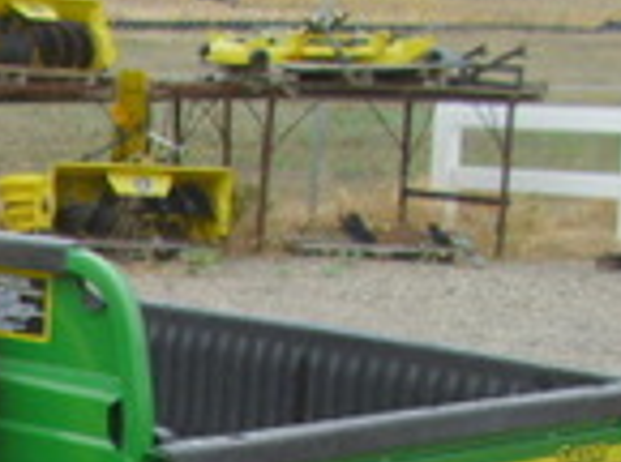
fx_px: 2559
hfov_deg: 12.9
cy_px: 770
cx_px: -377
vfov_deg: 9.9
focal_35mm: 143
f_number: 3
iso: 50
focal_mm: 6.36
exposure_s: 1/107
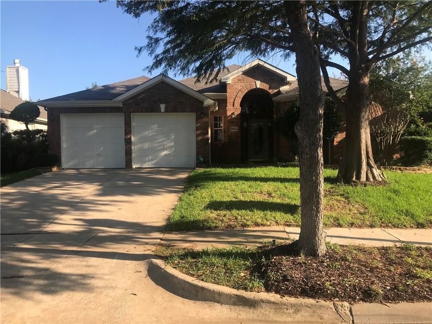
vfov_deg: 49.7
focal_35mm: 28
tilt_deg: -1.0
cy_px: 162
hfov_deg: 63.4
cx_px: 216
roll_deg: +0.1
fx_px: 349
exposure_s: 1/1008
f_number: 1.8
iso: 20
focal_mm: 3.99
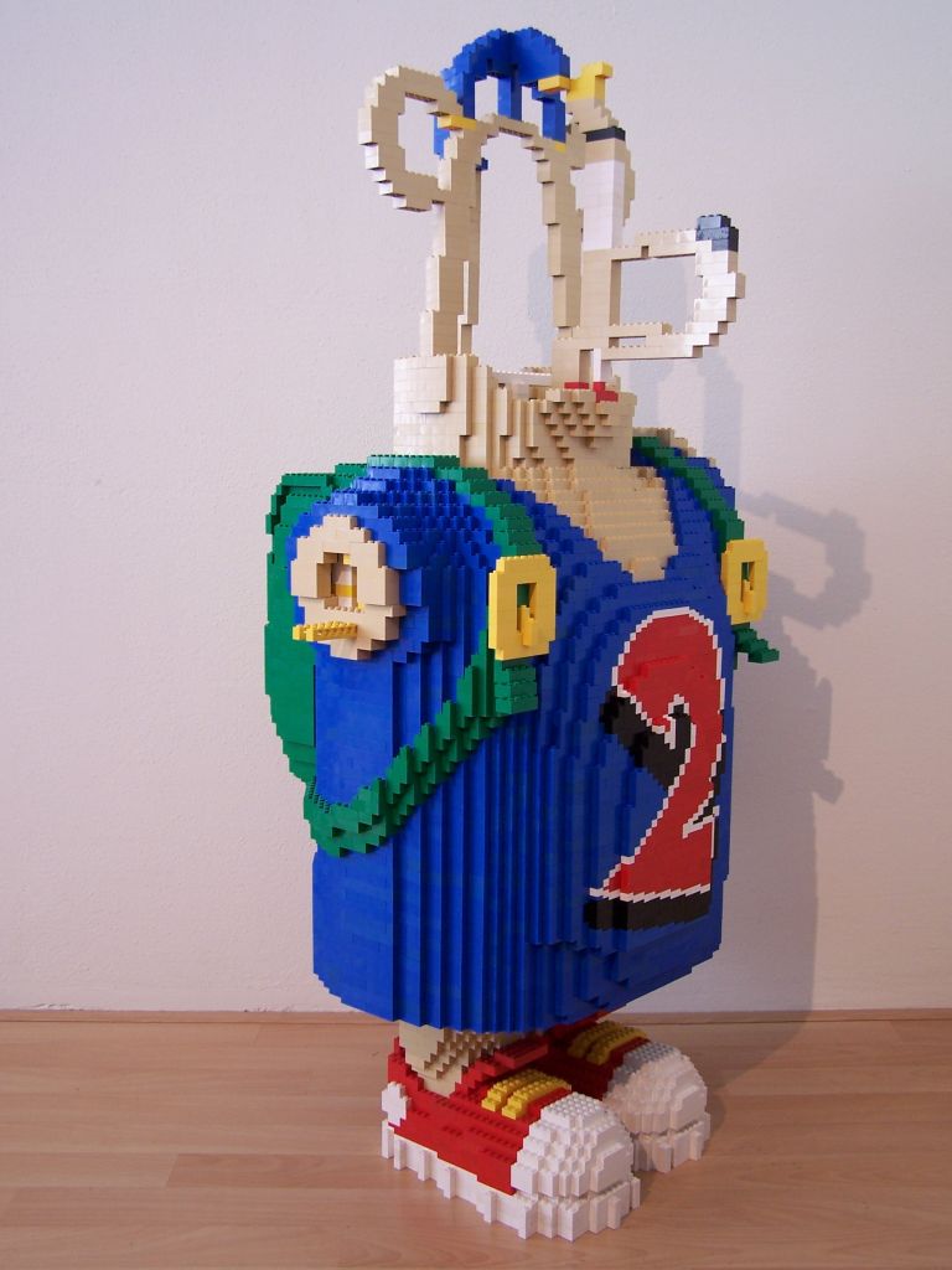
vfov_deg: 49.0
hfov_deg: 37.7
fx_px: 1393
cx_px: 476
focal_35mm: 38
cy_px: 635
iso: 80
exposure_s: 1/6
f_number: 2.8
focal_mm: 6.3
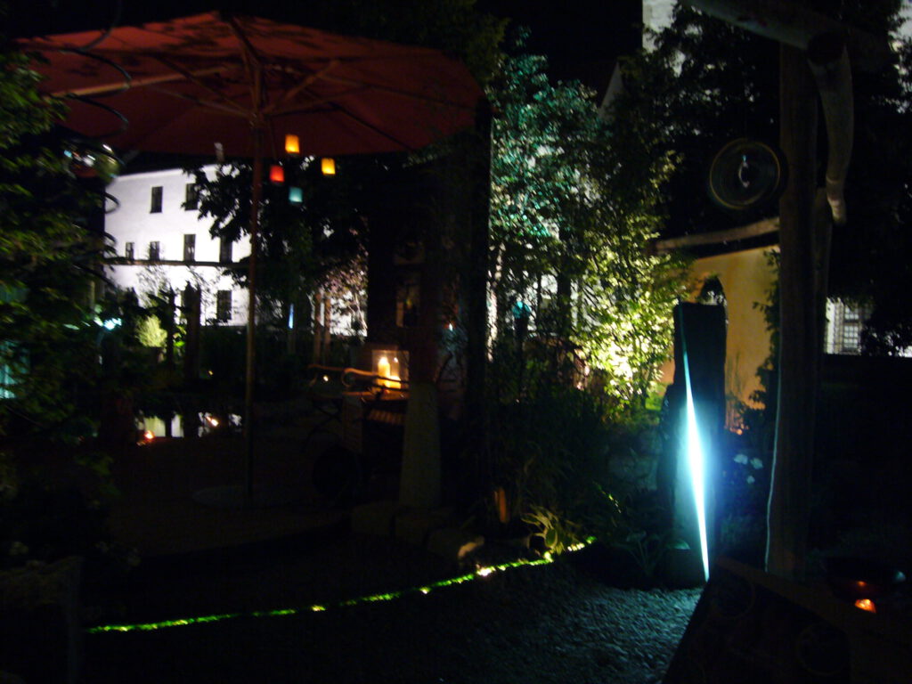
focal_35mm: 30
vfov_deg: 46.8
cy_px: 342
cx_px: 456
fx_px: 790
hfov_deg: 60.0
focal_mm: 4.9
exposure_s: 1/1.3
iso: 200
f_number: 2.9
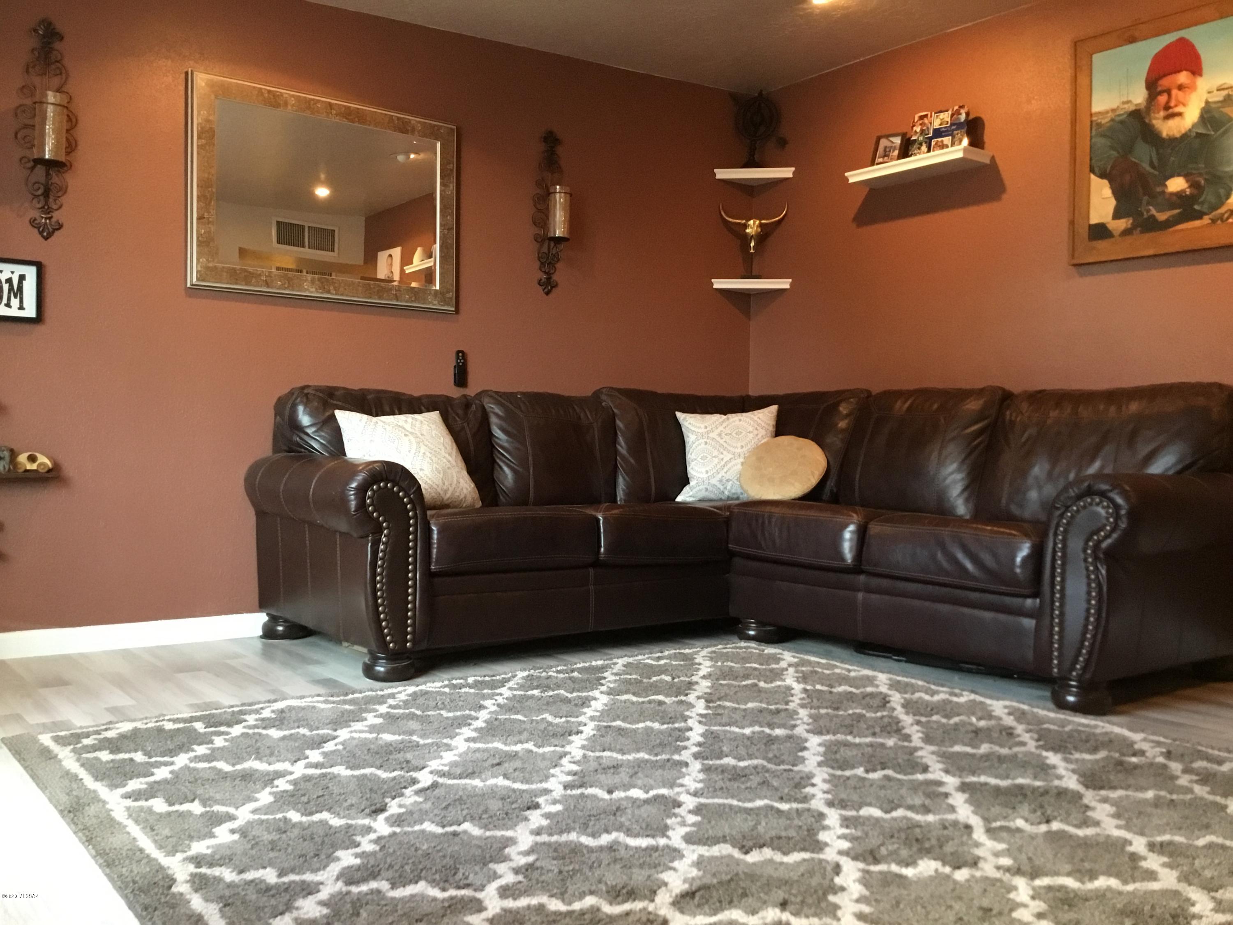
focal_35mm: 31
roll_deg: -0.3
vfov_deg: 45.4
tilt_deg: -1.3
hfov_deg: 58.4
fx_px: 1104
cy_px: 462
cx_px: 616
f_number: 2.4
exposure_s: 1/20
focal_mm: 3.3
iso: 200
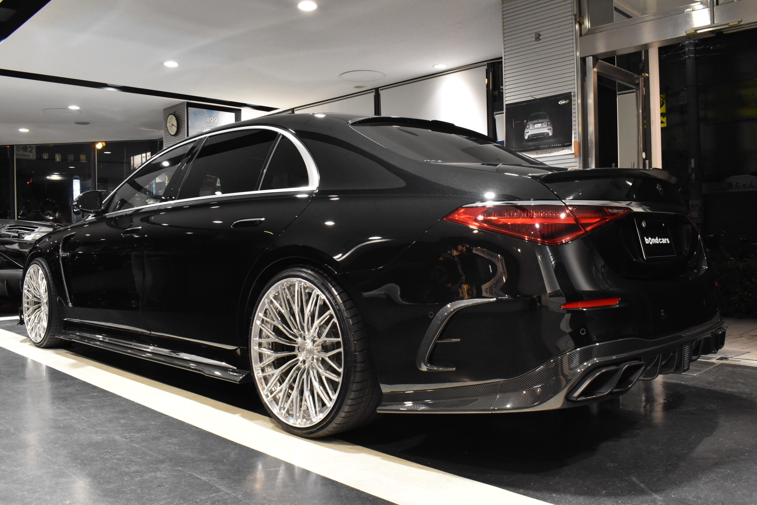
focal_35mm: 30
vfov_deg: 43.6
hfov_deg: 61.9
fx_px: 631
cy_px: 252
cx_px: 378
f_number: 8
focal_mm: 20
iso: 2800
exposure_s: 1/30
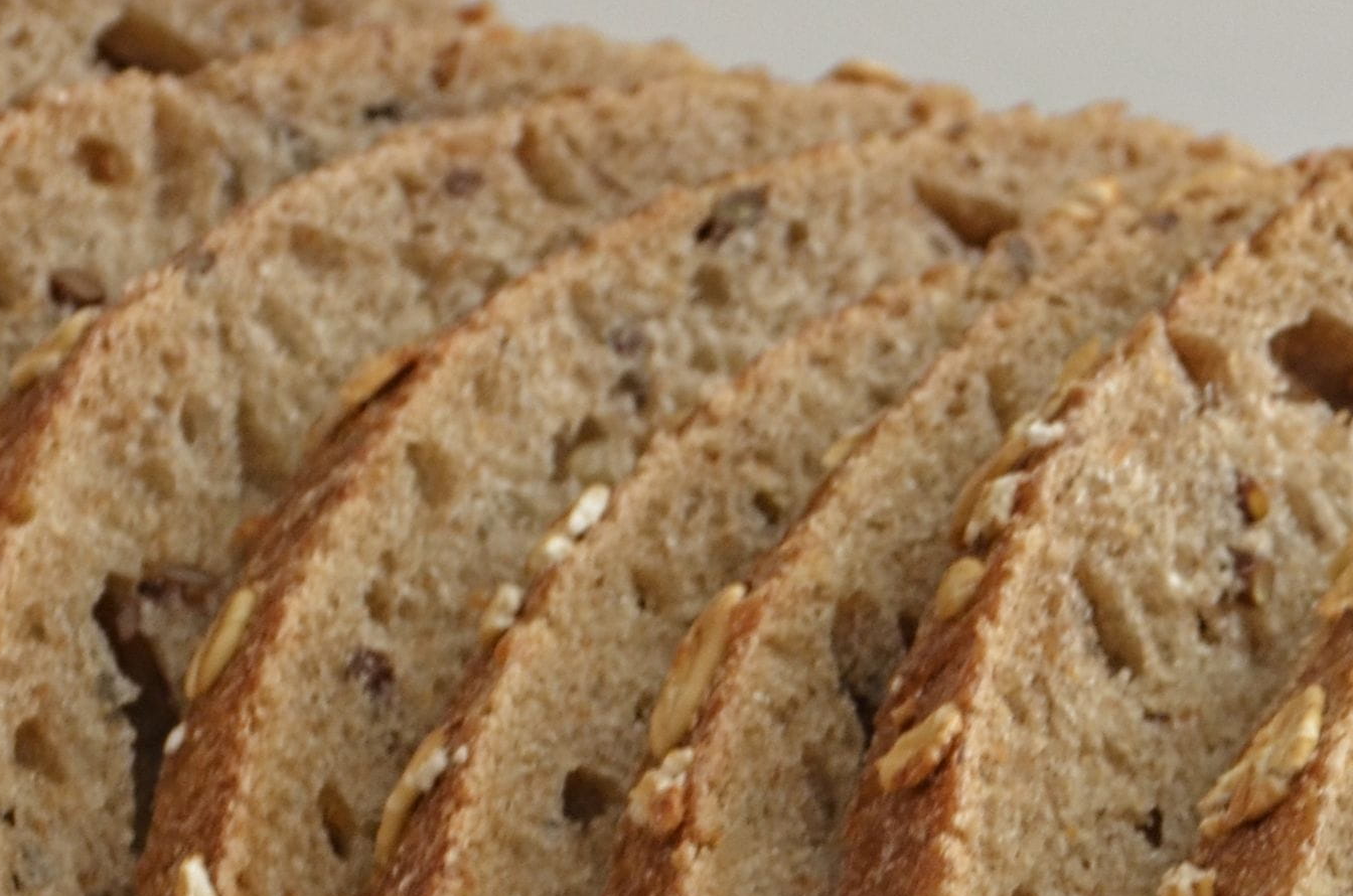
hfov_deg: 4.2
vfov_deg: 2.8
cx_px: 1627
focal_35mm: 495
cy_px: 1255
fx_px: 18564
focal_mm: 90
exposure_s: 1
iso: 320
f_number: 11
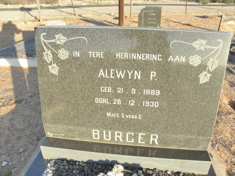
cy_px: 88
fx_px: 177
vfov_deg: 53.1
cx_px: 118
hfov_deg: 67.3
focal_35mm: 26
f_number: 6.3
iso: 200
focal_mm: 4.6
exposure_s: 1/200
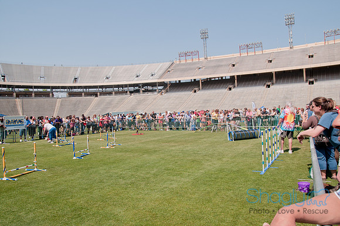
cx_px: 170
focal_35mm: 26
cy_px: 113
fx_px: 240
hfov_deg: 70.5
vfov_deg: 50.3
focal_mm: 17
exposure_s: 1/640
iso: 200
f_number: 5.6
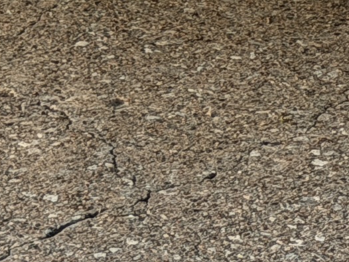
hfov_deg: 5.3
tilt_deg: -13.9
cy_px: -612
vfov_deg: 3.9
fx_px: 3708
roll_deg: +1.5
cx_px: 574
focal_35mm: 368
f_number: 1.78
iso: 64
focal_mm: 6.76
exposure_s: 1/163
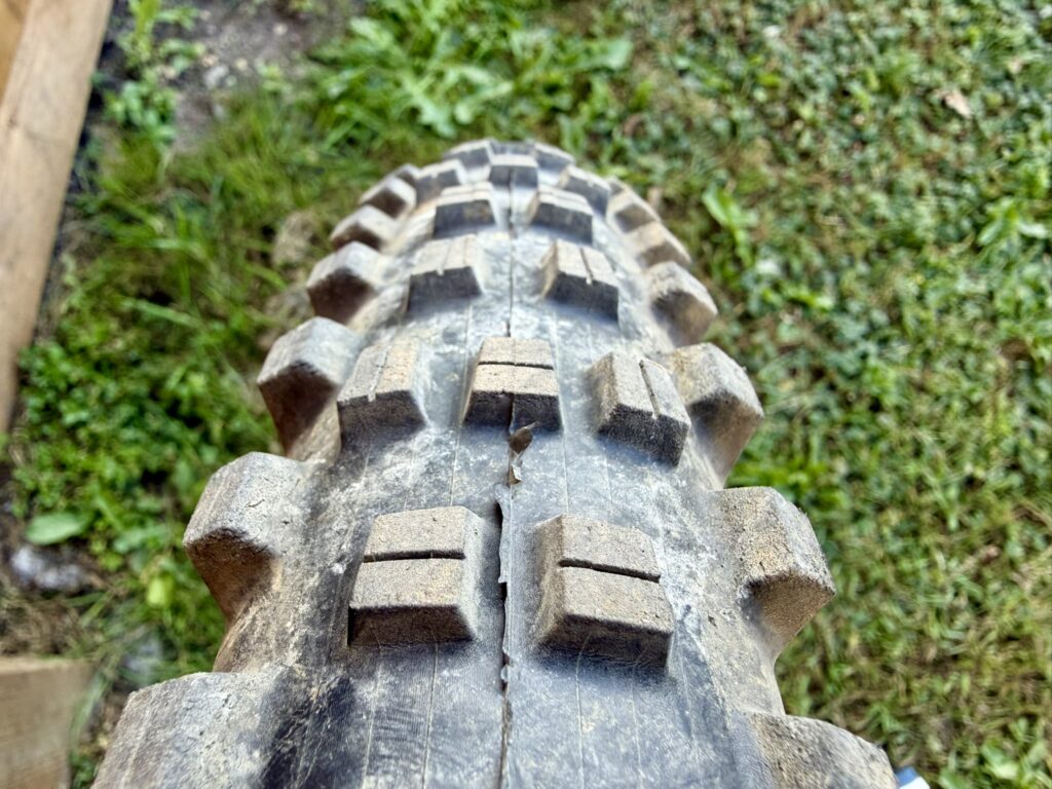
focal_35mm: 24
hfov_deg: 71.6
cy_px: 394
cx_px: 526
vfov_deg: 56.8
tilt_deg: -74.1
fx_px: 729
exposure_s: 1/121
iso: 64
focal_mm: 2.22
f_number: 2.2
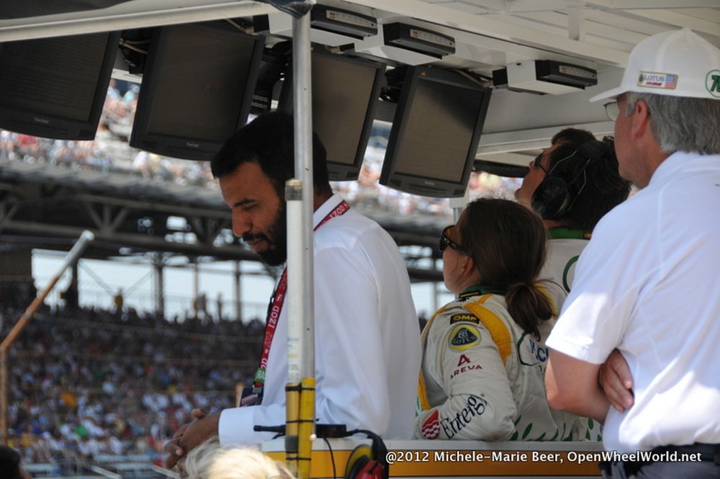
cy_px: 240
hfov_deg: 14.4
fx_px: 2848
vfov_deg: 9.6
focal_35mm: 142
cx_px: 360
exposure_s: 1/1250
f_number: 5.3
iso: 400
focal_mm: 95
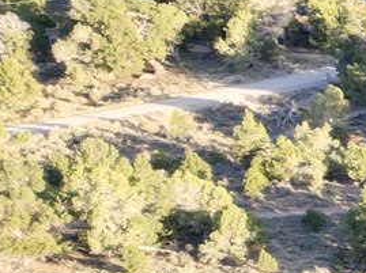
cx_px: 1382
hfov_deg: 7.8
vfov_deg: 7.7
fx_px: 1932
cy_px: 550
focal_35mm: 183
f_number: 1.7
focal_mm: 6.72
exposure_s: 1/400
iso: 100
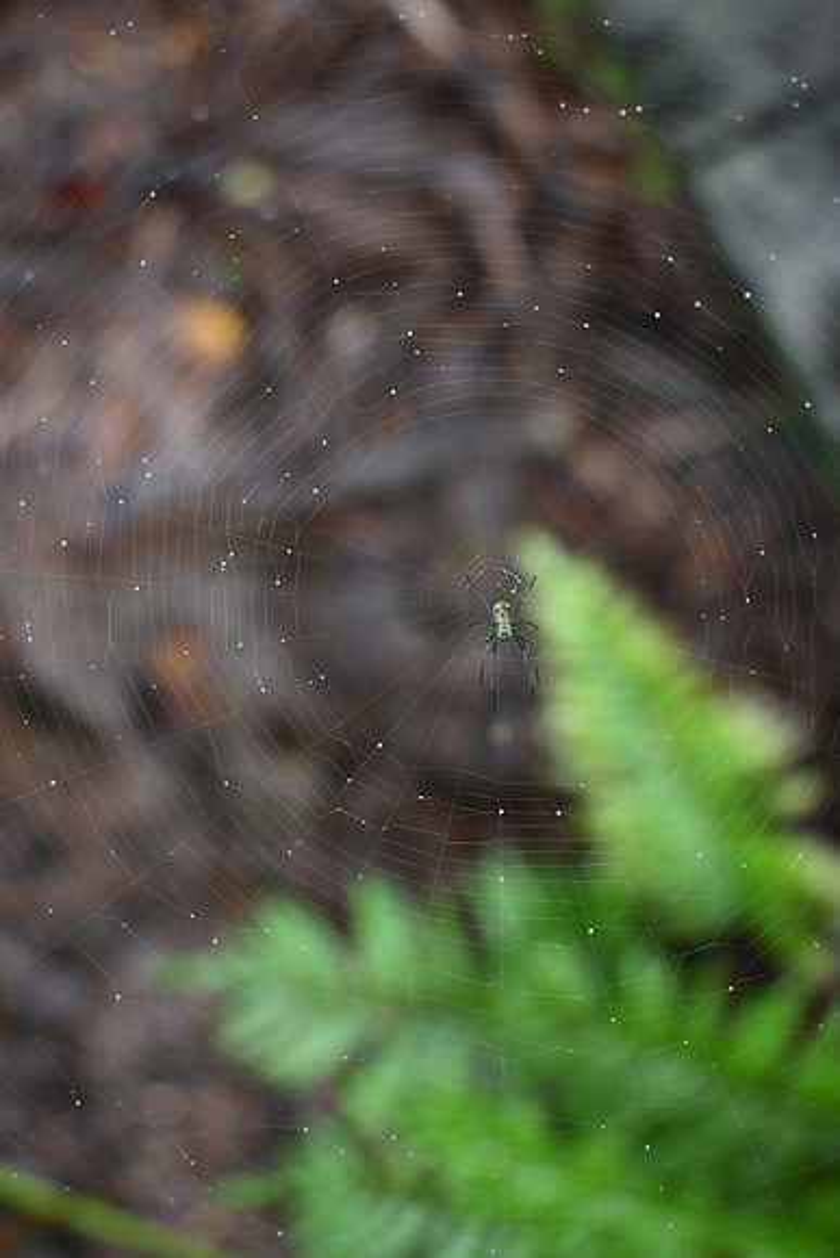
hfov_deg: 30.9
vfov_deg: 45.0
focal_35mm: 44
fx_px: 1521
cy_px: 629
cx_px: 420
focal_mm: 29
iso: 1250
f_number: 4.8
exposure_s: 1/80
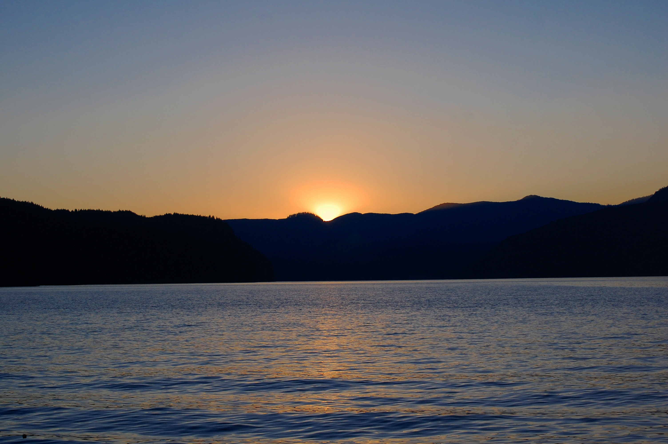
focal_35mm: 82
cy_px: 222
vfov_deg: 16.5
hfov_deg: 24.6
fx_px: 1529
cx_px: 334
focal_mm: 55
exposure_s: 1/200
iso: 400
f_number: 10
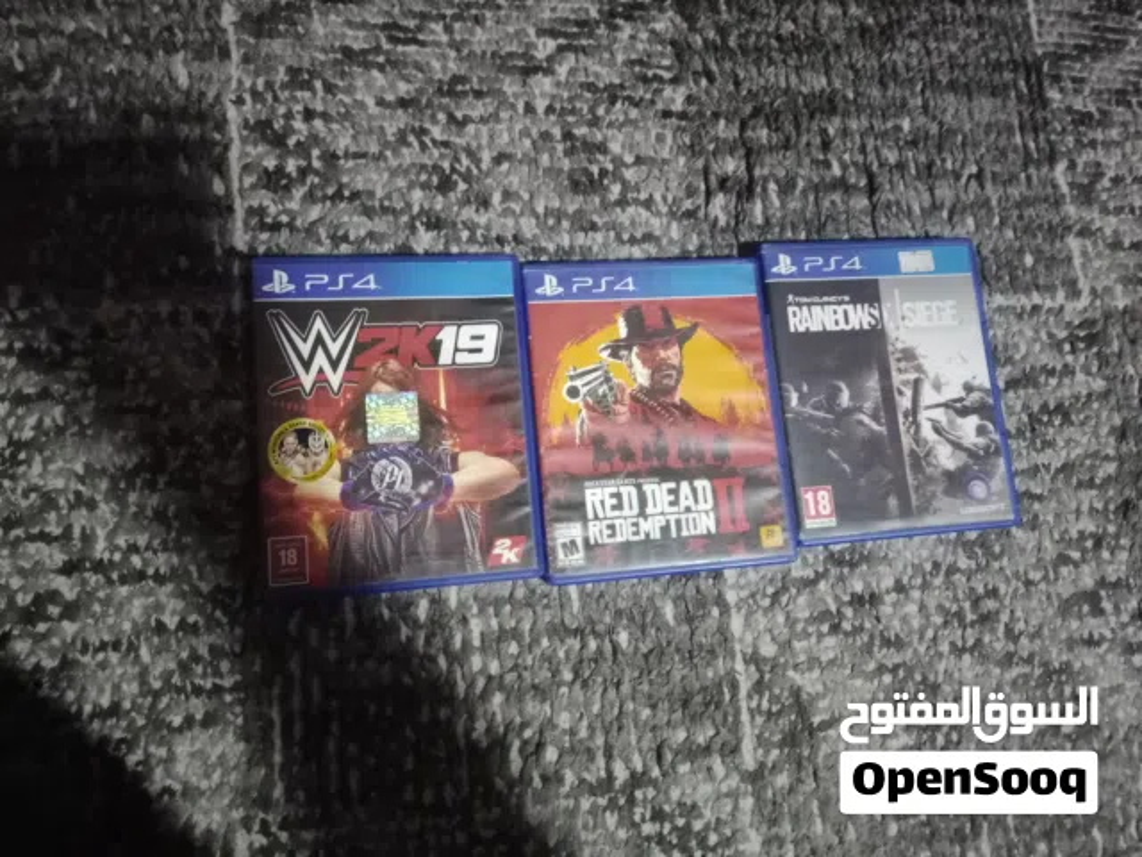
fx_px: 825
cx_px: 571
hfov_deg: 69.4
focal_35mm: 25
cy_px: 428
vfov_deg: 54.9
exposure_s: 1/25
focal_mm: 4.71
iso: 4869
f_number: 1.79
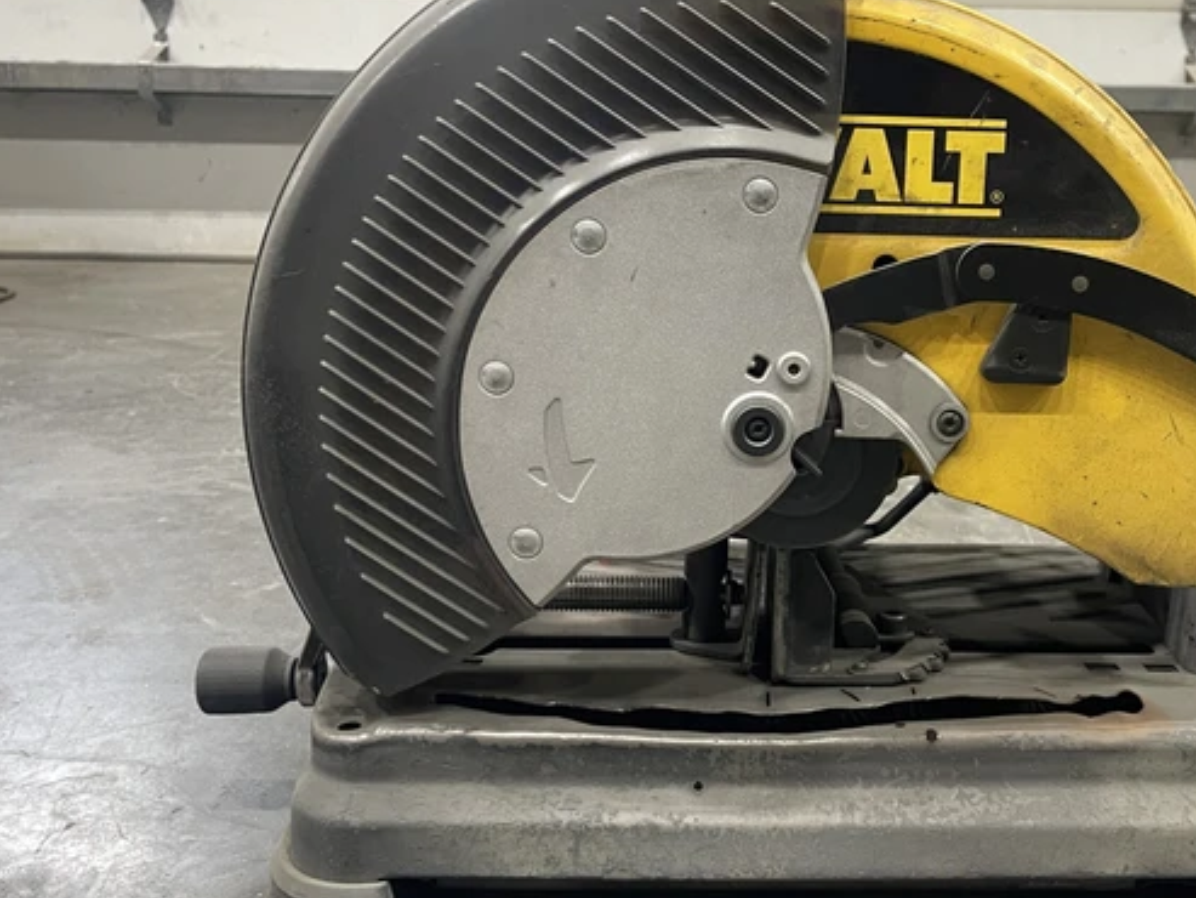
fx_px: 1313
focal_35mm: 38
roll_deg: -0.4
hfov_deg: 48.3
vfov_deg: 37.7
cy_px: 436
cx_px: 784
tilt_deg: -12.5
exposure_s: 1/60
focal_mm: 5.1
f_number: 1.6
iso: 400
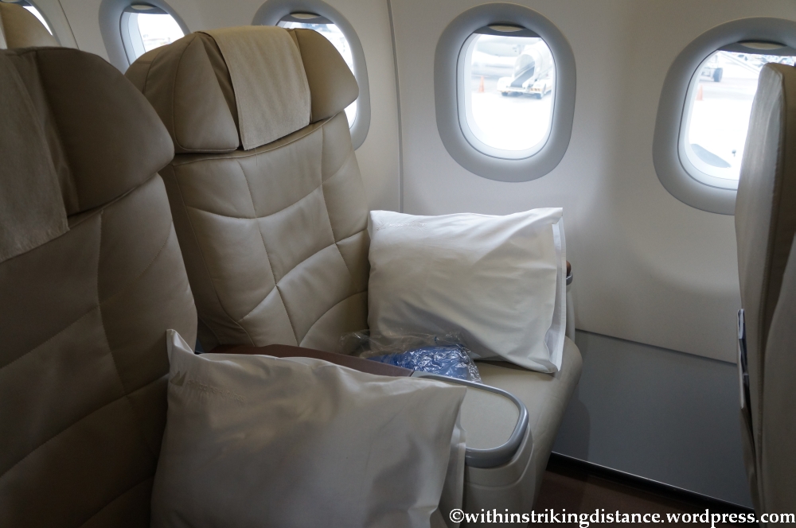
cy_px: 264
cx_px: 398
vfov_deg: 43.5
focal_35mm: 30
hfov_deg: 62.0
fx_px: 662
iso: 640
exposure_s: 1/160
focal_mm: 20
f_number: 4
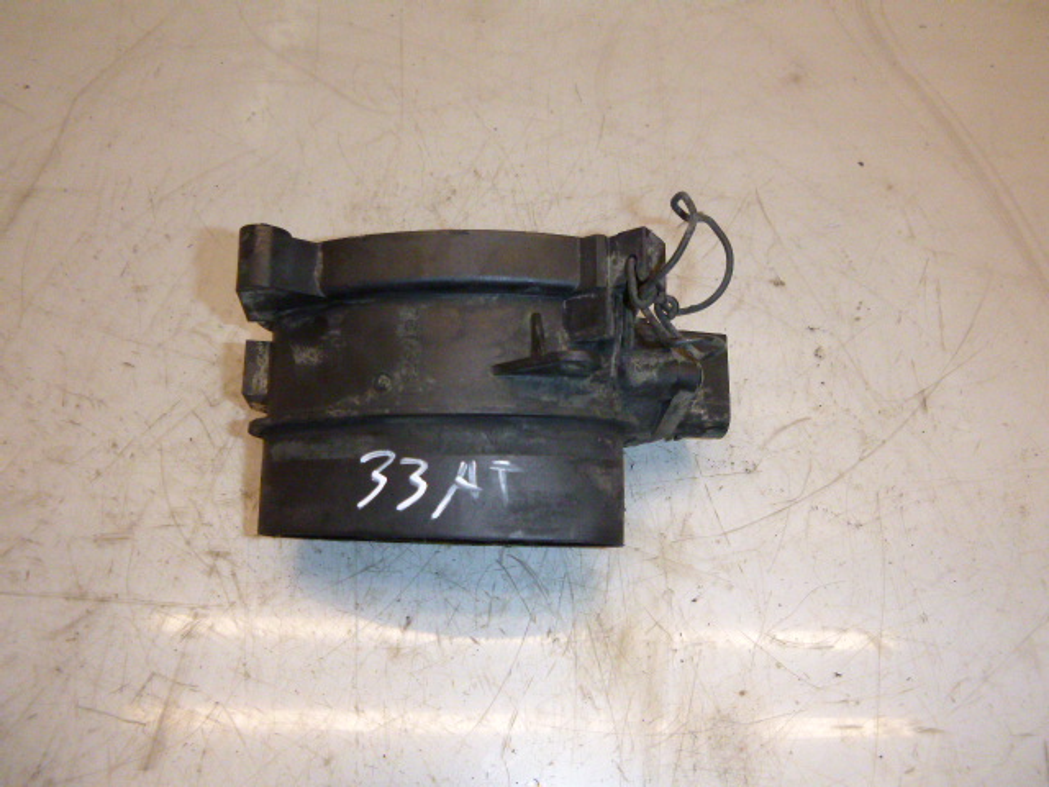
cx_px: 524
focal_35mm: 25
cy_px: 394
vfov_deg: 54.9
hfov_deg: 69.4
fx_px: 758
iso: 400
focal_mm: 4.5
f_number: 3.9
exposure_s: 1/125
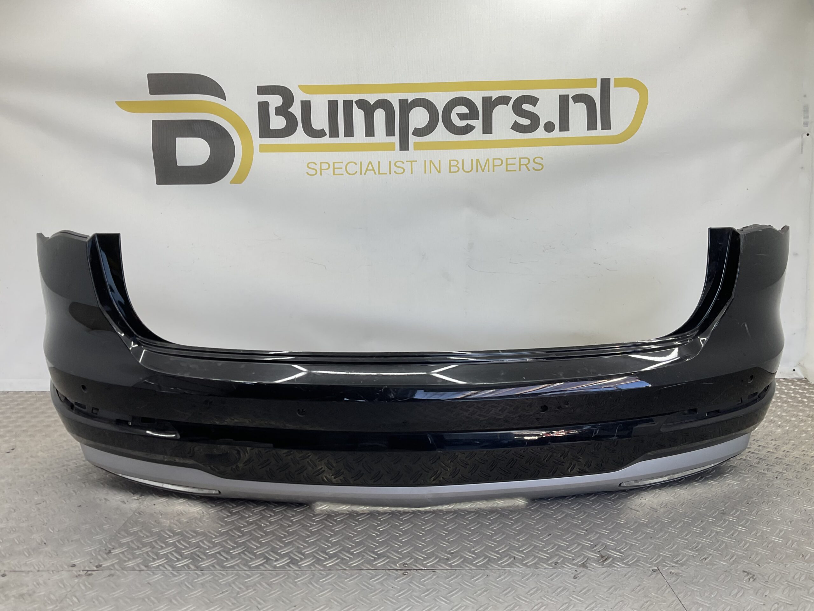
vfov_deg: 48.2
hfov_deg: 61.7
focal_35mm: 29
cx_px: 407
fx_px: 682
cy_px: 306
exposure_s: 1/106
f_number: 1.8
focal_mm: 3
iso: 16
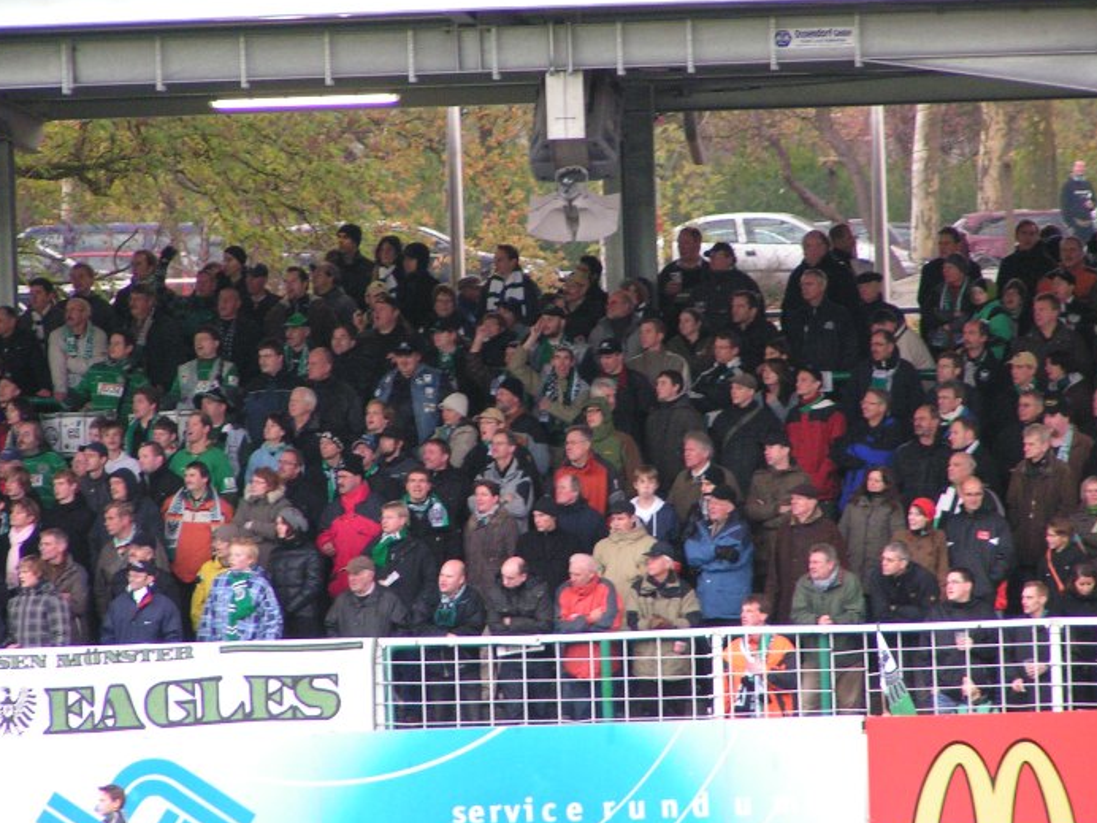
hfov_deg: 5.0
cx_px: 537
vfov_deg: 3.8
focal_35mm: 393
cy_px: 377
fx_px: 12454
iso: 200
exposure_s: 1/125
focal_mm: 52
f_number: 3.5
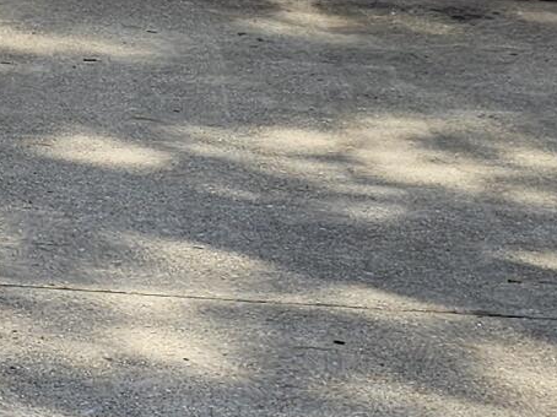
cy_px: -529
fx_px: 2445
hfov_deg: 12.0
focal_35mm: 152
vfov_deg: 8.9
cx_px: -443
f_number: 1.7
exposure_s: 1/214
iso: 10
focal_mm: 6.3
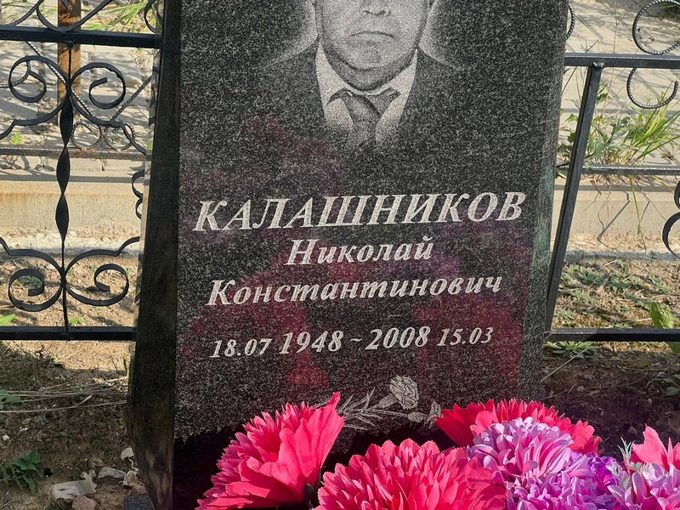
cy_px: 255
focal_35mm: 77
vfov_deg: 19.1
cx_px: 340
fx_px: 1513
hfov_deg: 25.3
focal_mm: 9
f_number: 2.8
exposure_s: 1/342
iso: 32
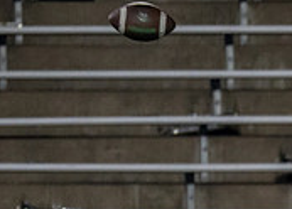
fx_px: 11383
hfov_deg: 1.5
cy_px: 360
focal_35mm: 1371
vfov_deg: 1.1
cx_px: 769
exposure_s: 1/1250
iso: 2000
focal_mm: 200
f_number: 2.8
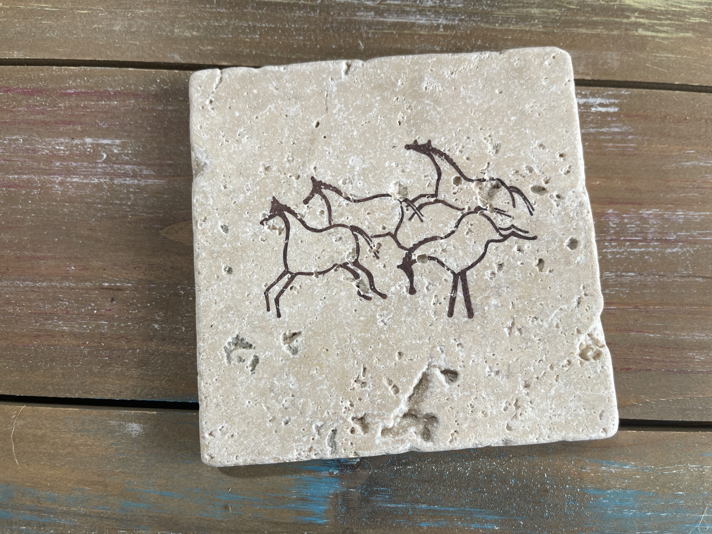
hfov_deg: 69.4
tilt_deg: -82.6
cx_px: 356
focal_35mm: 25
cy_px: 267
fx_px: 514
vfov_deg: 54.9
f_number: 1.6
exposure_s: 1/60
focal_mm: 5.1
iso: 80
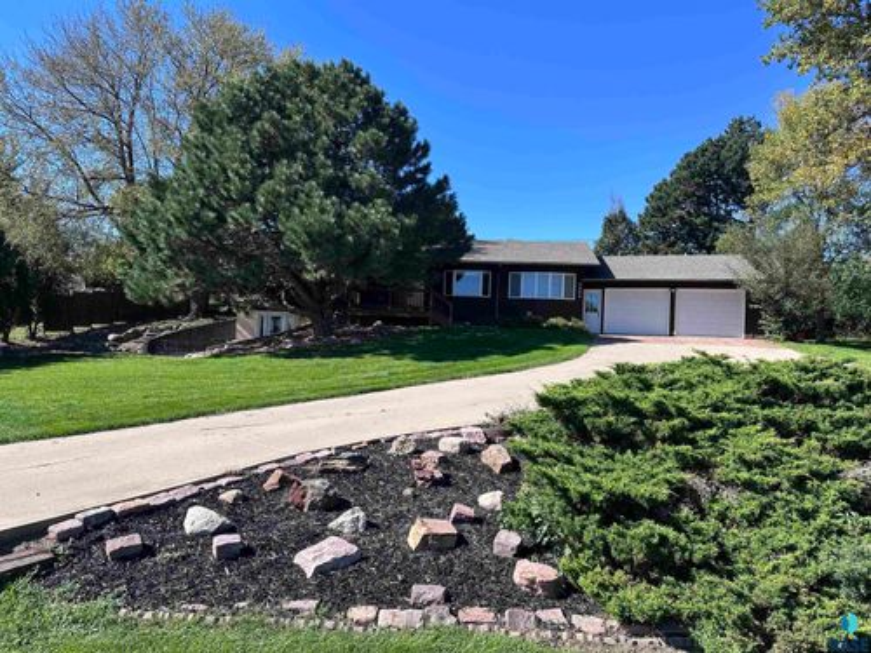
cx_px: 436
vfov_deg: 56.8
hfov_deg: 71.6
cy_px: 326
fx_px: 604
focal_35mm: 24
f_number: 1.78
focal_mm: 6.86
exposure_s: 1/2525
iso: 80
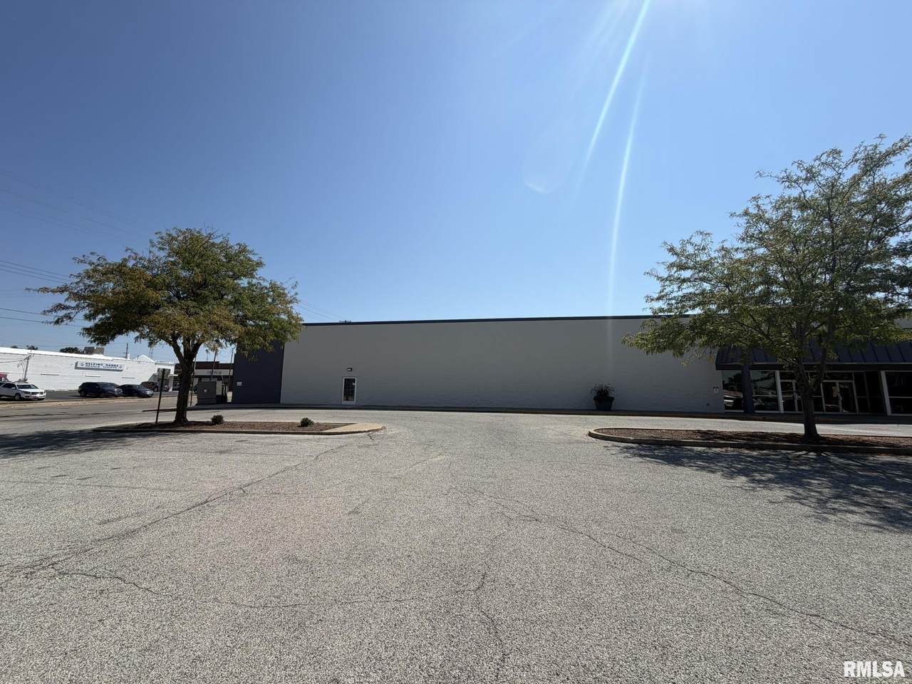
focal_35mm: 14
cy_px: 342
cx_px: 456
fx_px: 369
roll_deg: +1.1
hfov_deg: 102.1
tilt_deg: +9.1
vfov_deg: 85.7
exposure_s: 1/1572
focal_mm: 2.22
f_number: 2.2
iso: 20
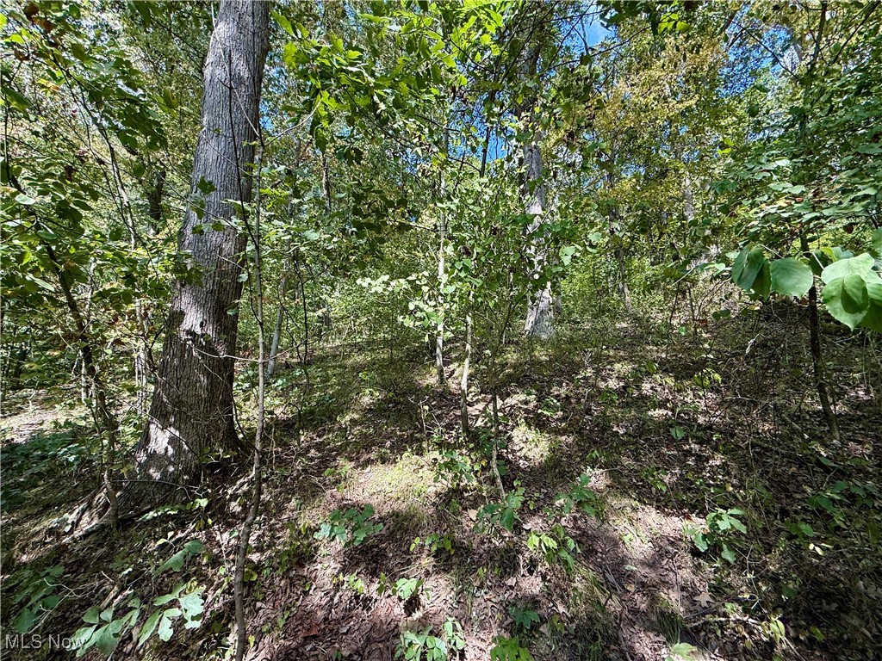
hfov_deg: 102.1
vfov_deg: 85.7
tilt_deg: +16.6
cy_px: 330
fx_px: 357
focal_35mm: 14
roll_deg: -0.7
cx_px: 441
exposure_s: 1/172
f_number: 2.2
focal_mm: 2.22
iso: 50
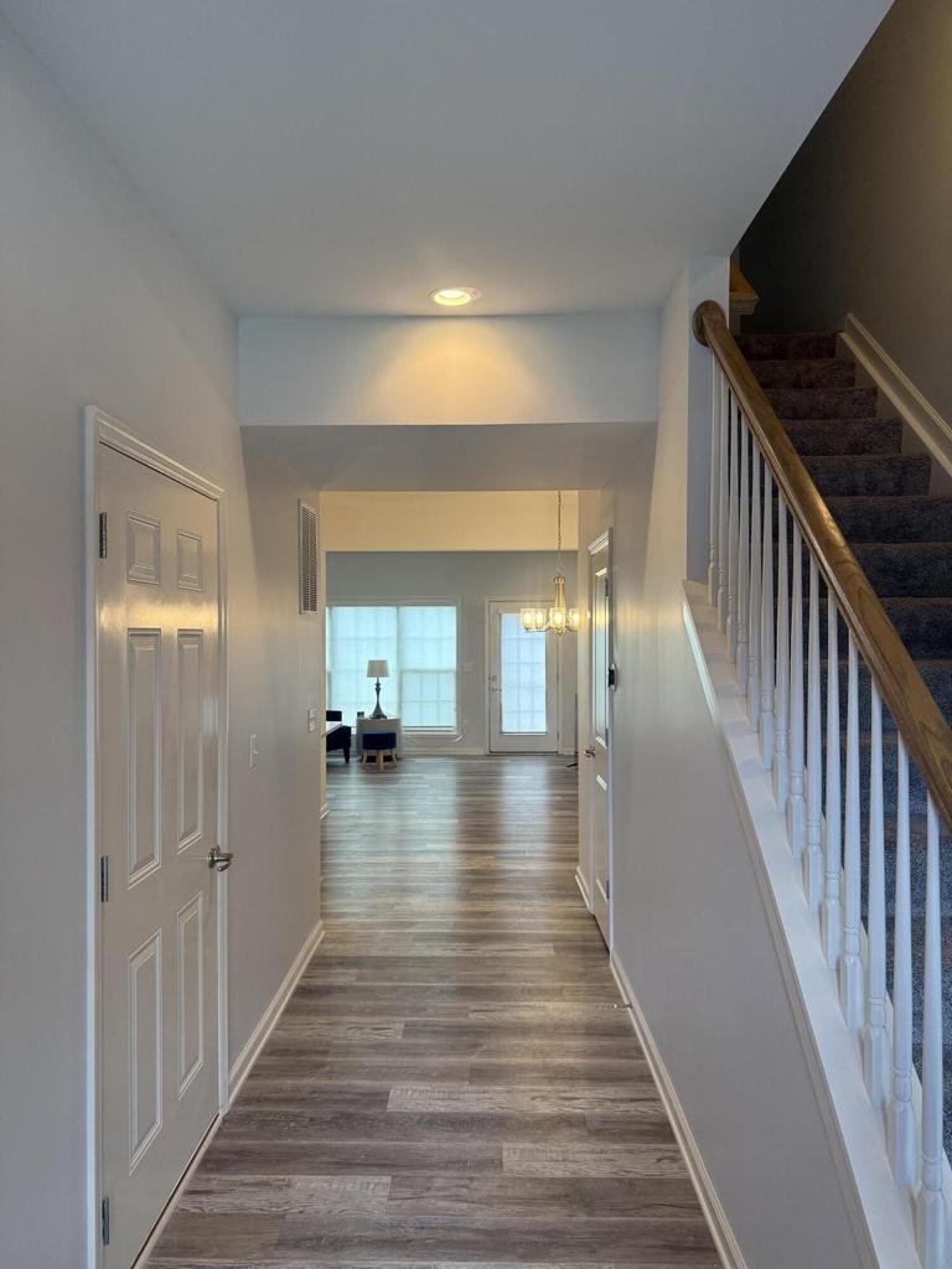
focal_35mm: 24
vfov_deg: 71.6
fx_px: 880
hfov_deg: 56.8
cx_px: 476
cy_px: 634
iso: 160
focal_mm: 6.76
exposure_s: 1/134
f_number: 1.78
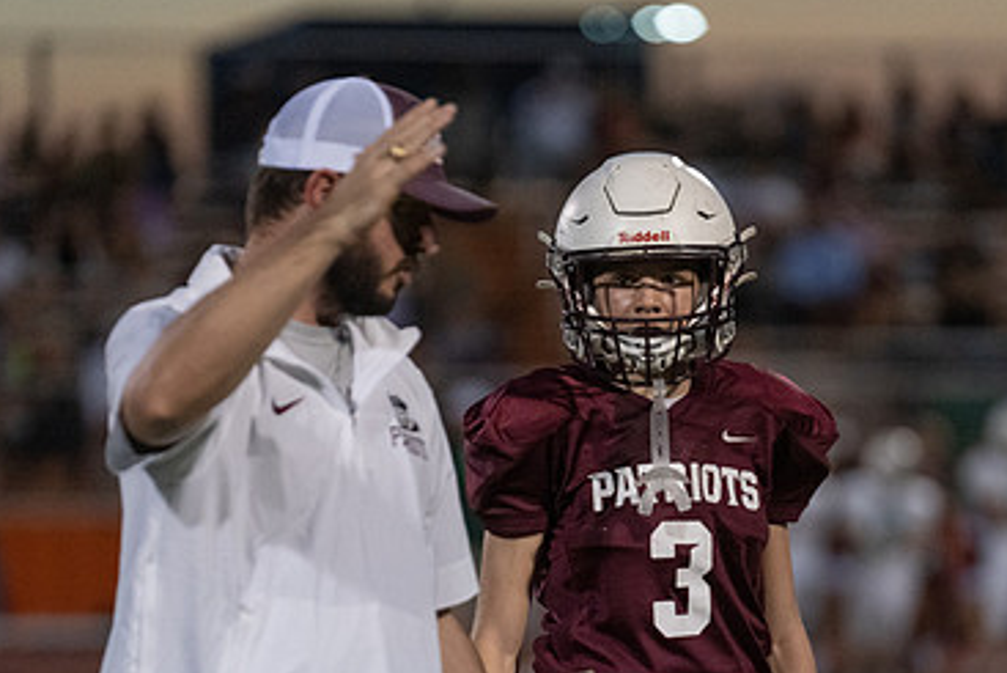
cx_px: 584
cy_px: 490
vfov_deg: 4.1
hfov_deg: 6.1
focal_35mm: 337
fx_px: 9430
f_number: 2.8
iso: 4000
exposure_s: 1/1000
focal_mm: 200
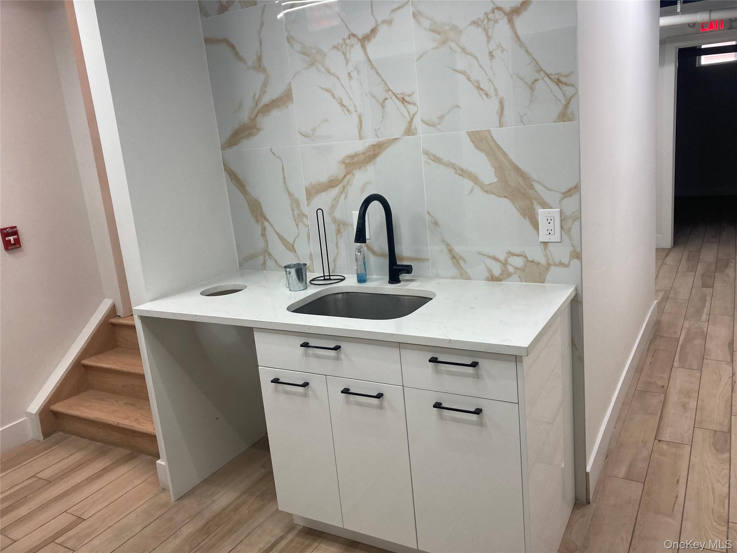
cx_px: 368
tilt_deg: -11.8
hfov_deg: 63.4
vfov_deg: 49.7
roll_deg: +4.4
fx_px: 596
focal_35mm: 28
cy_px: 276
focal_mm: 3.99
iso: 80
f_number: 1.8
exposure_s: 1/120
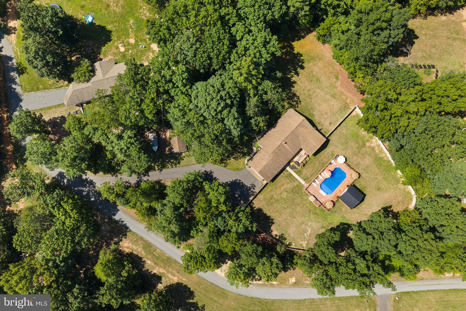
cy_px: 156
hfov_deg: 65.5
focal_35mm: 28
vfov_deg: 46.4
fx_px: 362
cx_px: 233
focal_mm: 14.45
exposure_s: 1/500
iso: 1000
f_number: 2.8
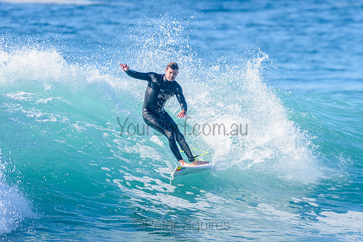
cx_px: 222
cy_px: 100
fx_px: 6180
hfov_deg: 3.4
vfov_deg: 2.2
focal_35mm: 613
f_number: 5.6
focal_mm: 500
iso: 320
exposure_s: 1/2000
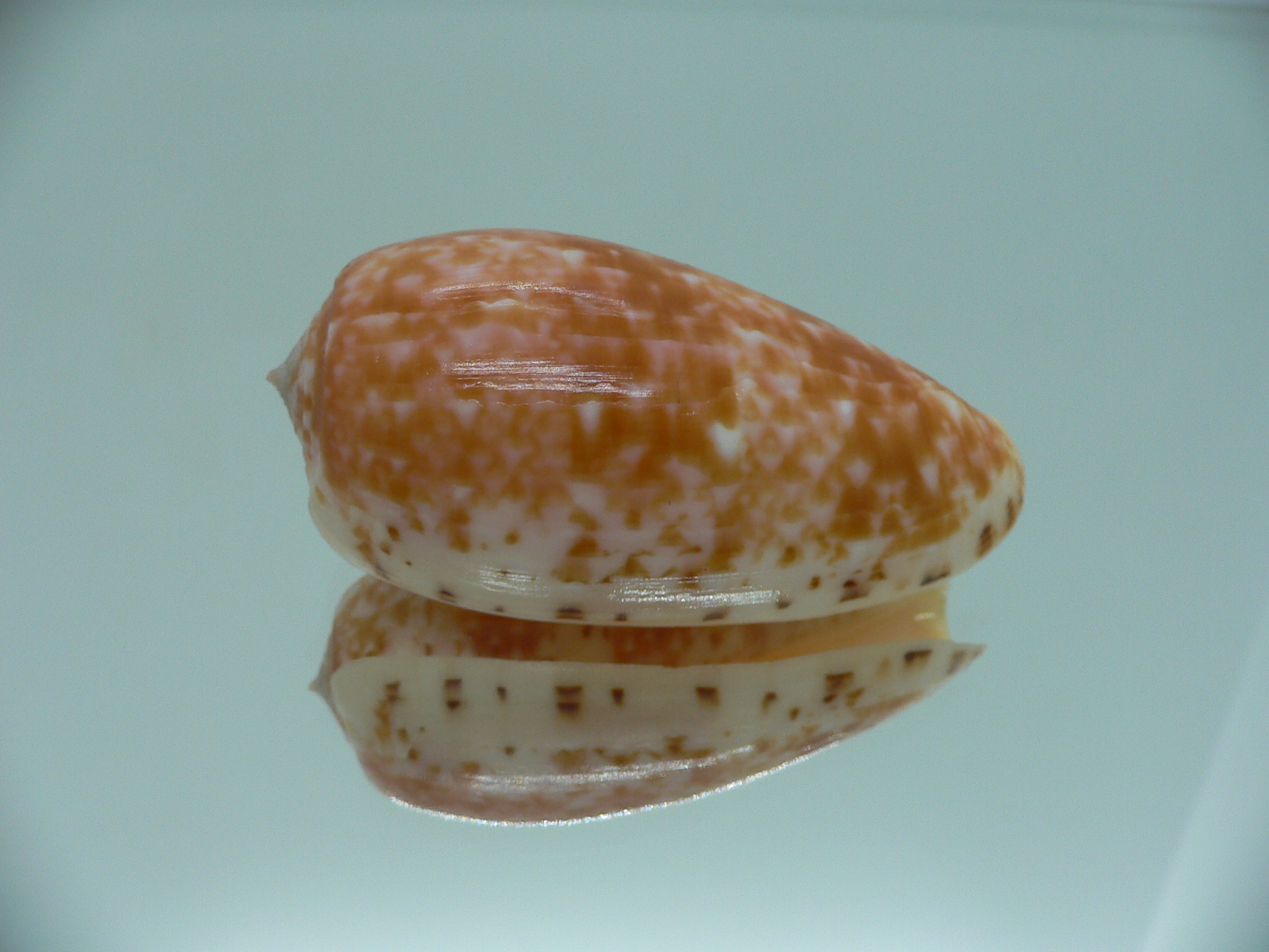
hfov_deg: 52.6
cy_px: 476
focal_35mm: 35
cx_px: 634
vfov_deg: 40.7
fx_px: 1283
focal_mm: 4.6
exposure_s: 1/60
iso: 80
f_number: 2.8
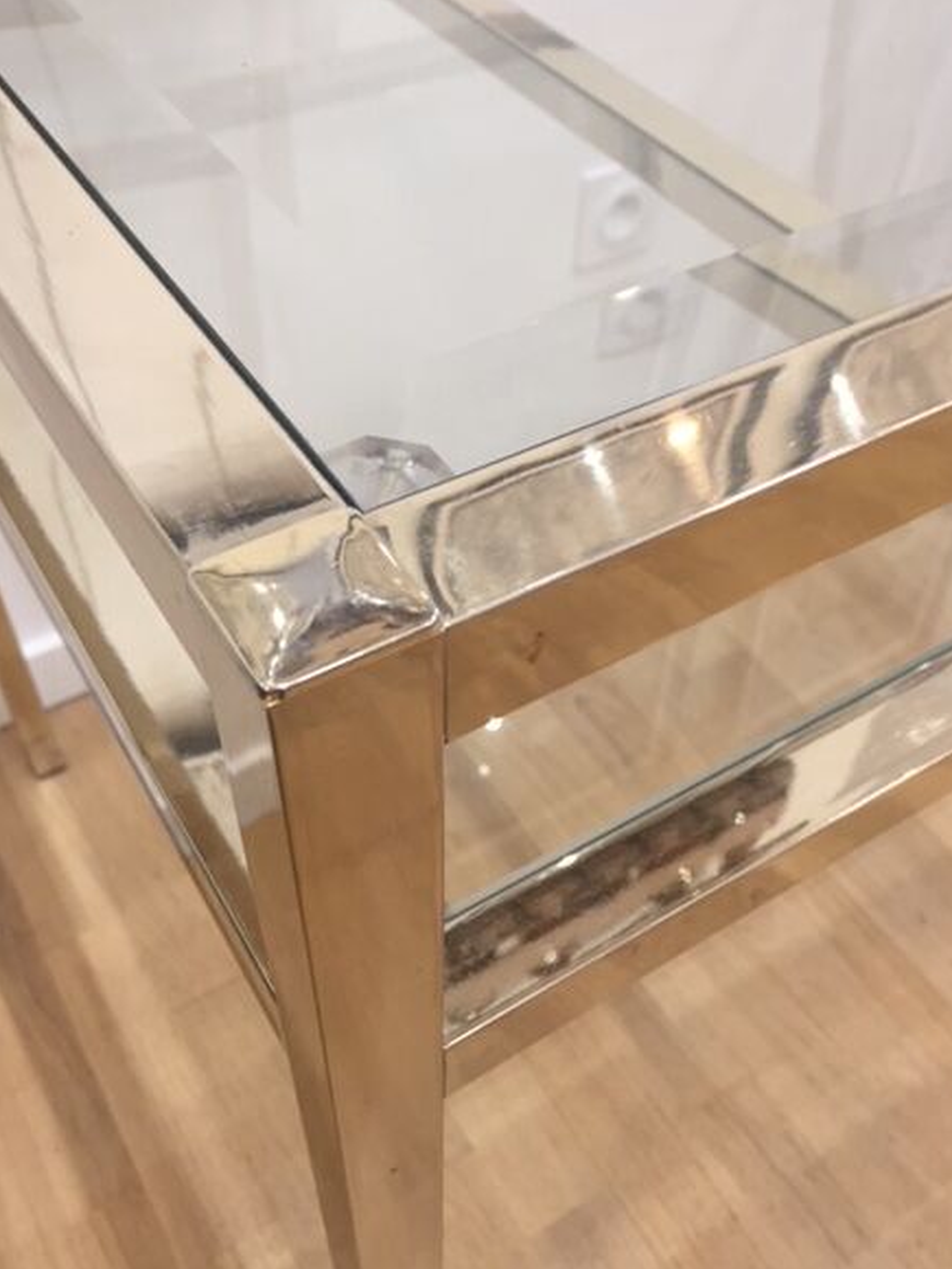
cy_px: 643
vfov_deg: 56.8
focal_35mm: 32
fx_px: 1173
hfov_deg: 44.2
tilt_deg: -47.6
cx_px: 486
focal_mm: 4.15
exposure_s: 1/33
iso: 125
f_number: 2.2
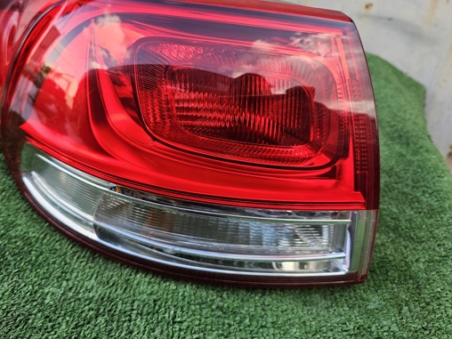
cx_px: 184
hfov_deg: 61.2
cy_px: 136
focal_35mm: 29
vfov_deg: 48.0
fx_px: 379
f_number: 1.7
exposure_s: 1/180
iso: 40
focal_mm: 6.3
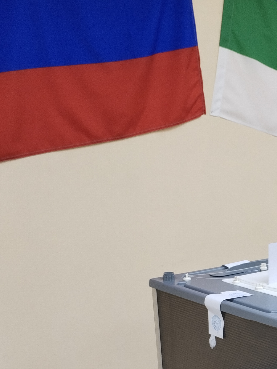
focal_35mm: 69
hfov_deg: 20.4
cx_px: 299
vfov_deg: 27.3
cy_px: 318
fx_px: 736
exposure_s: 1/50
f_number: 1.8
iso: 259
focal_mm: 4.75
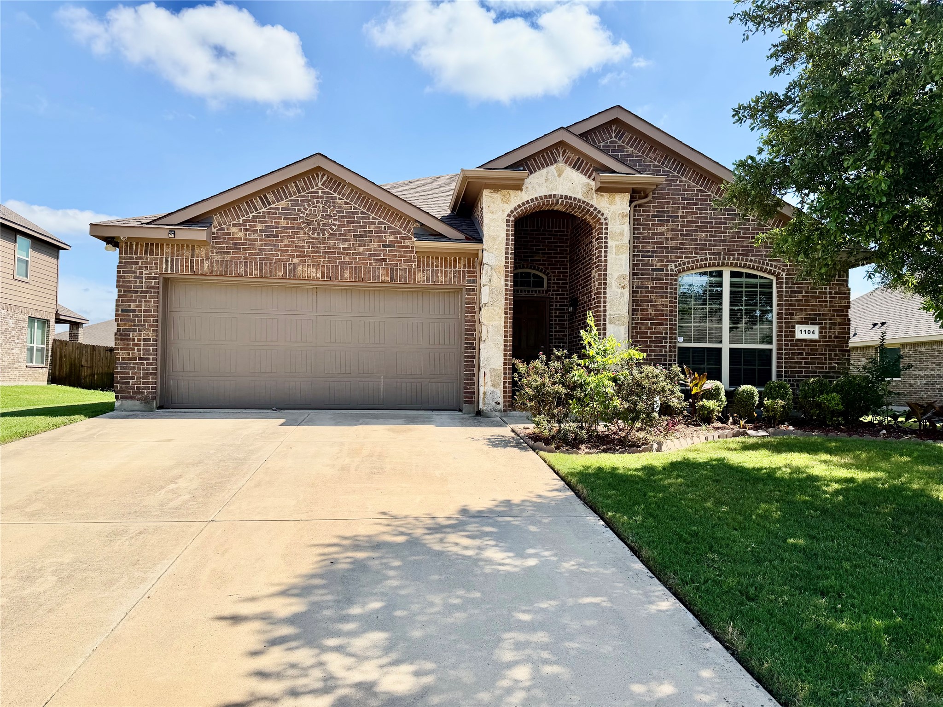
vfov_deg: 56.8
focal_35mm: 24
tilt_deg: +2.1
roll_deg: -0.4
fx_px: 654
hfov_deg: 71.6
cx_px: 472
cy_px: 354
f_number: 1.78
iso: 80
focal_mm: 6.76
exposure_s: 1/5319
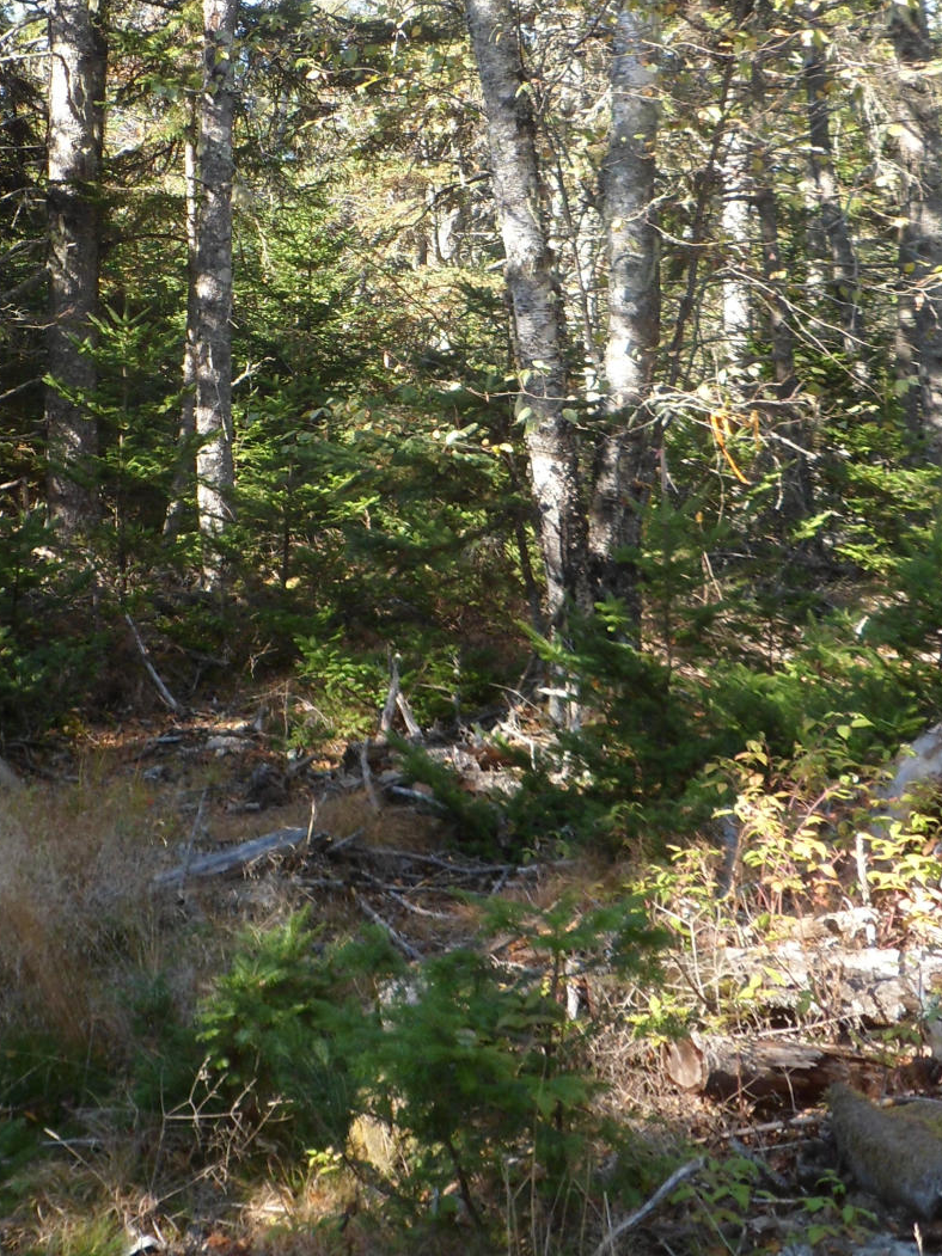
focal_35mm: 59
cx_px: 324
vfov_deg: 32.1
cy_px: 319
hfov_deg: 24.7
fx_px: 2141
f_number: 3.5
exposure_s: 1/90
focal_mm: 5.3
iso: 80
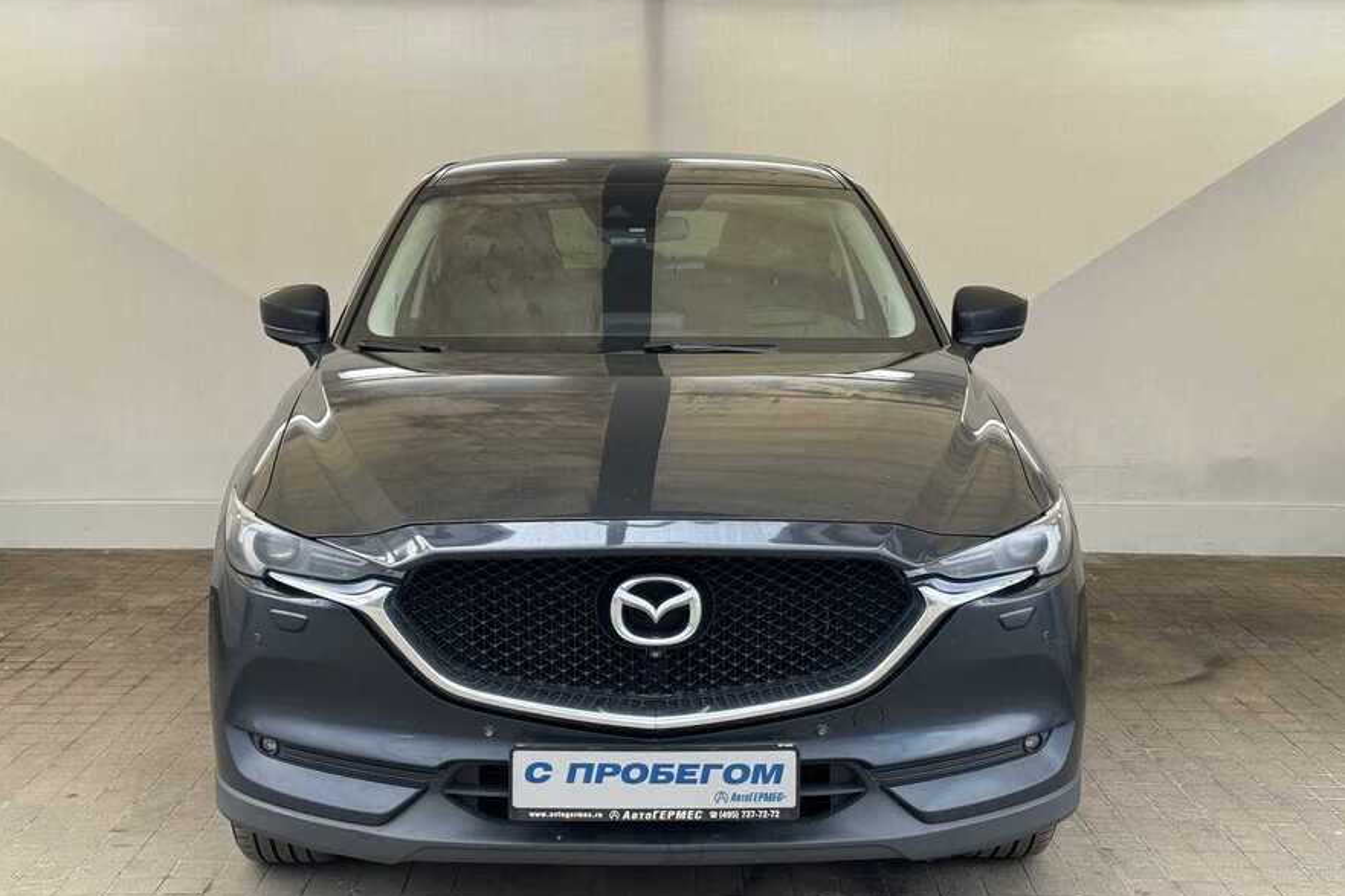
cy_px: 466
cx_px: 661
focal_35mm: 51
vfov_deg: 26.5
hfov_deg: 38.9
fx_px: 1905
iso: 64
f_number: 1.78
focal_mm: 6.76
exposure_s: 1/252
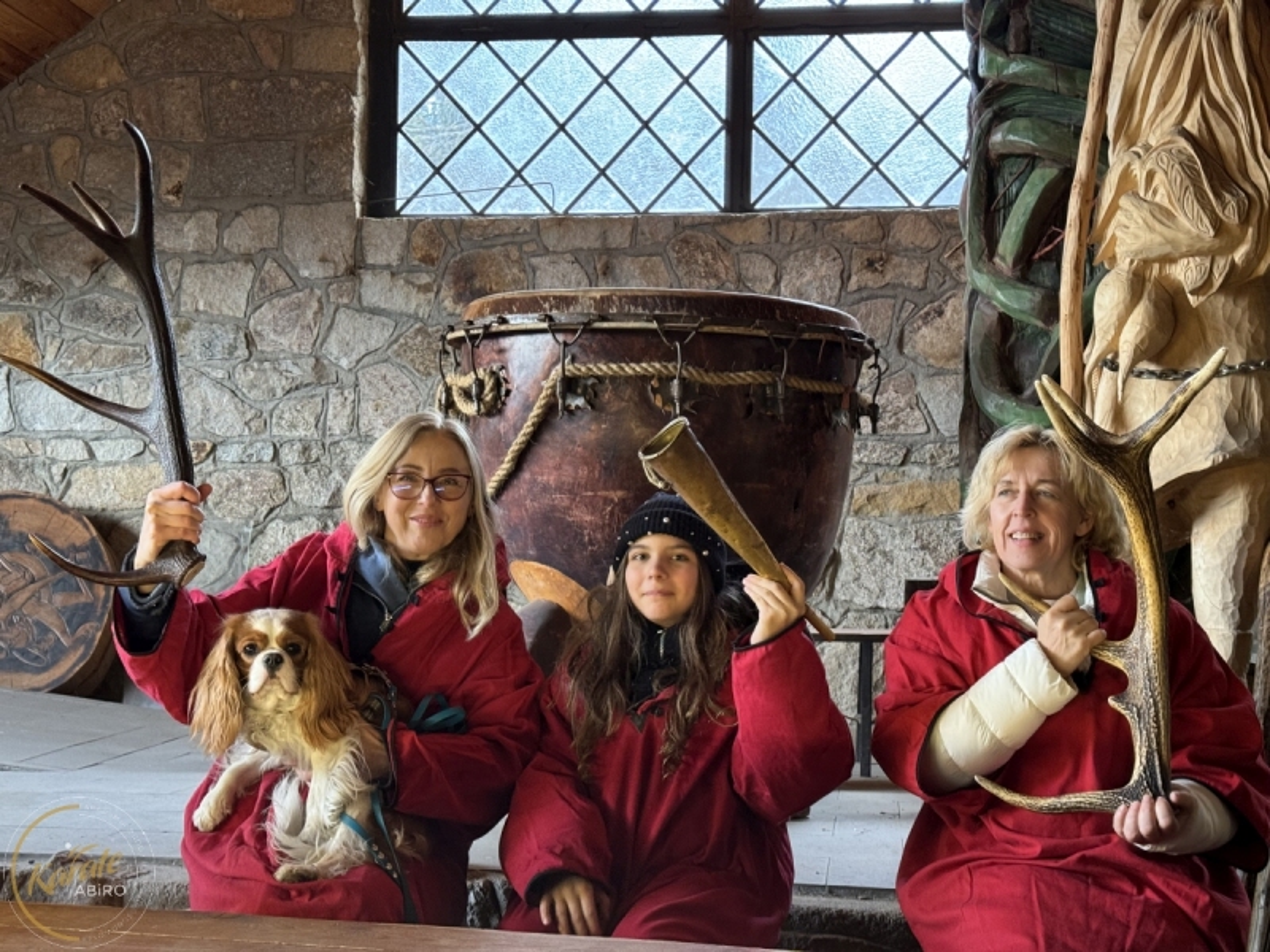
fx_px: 1761
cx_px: 635
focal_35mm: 48
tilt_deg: +2.7
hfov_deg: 39.7
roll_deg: -0.8
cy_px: 476
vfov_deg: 30.3
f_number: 1.78
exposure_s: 1/33
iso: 250
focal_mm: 6.86
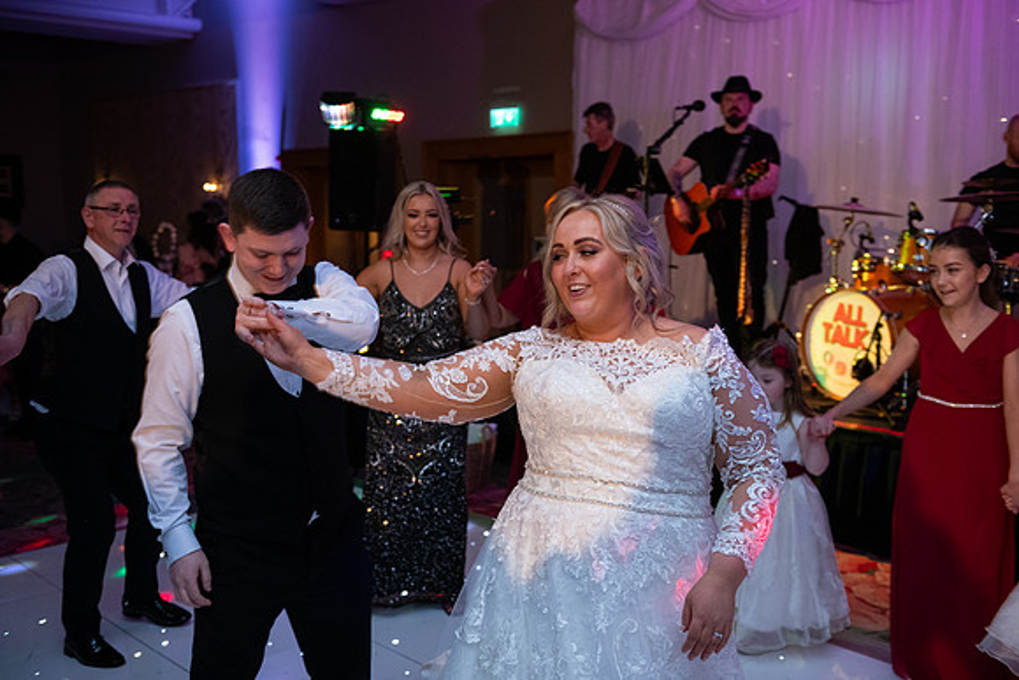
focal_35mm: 38
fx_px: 1076
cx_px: 510
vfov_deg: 35.1
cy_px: 340
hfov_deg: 50.7
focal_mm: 38
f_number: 3.5
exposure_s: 1/160
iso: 1250
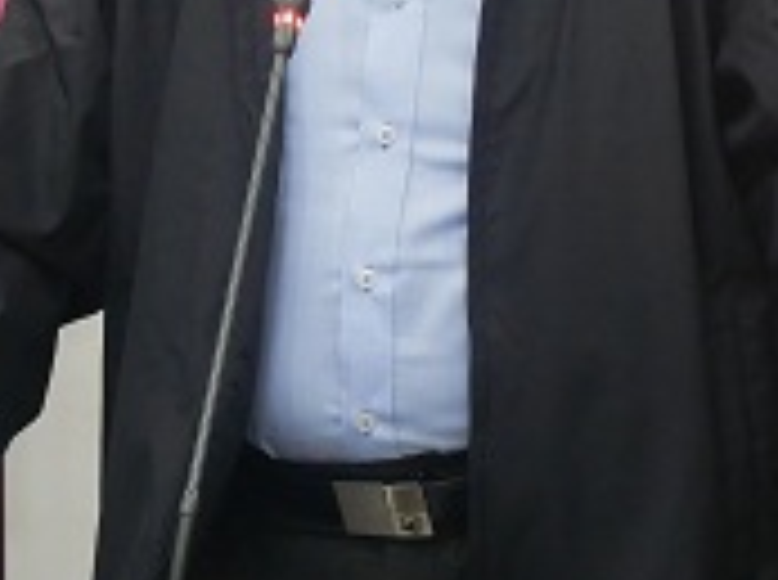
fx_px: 3275
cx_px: 265
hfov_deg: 13.5
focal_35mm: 146
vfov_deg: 10.0
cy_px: 0
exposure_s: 1/60
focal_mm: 21
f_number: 4.7
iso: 1600
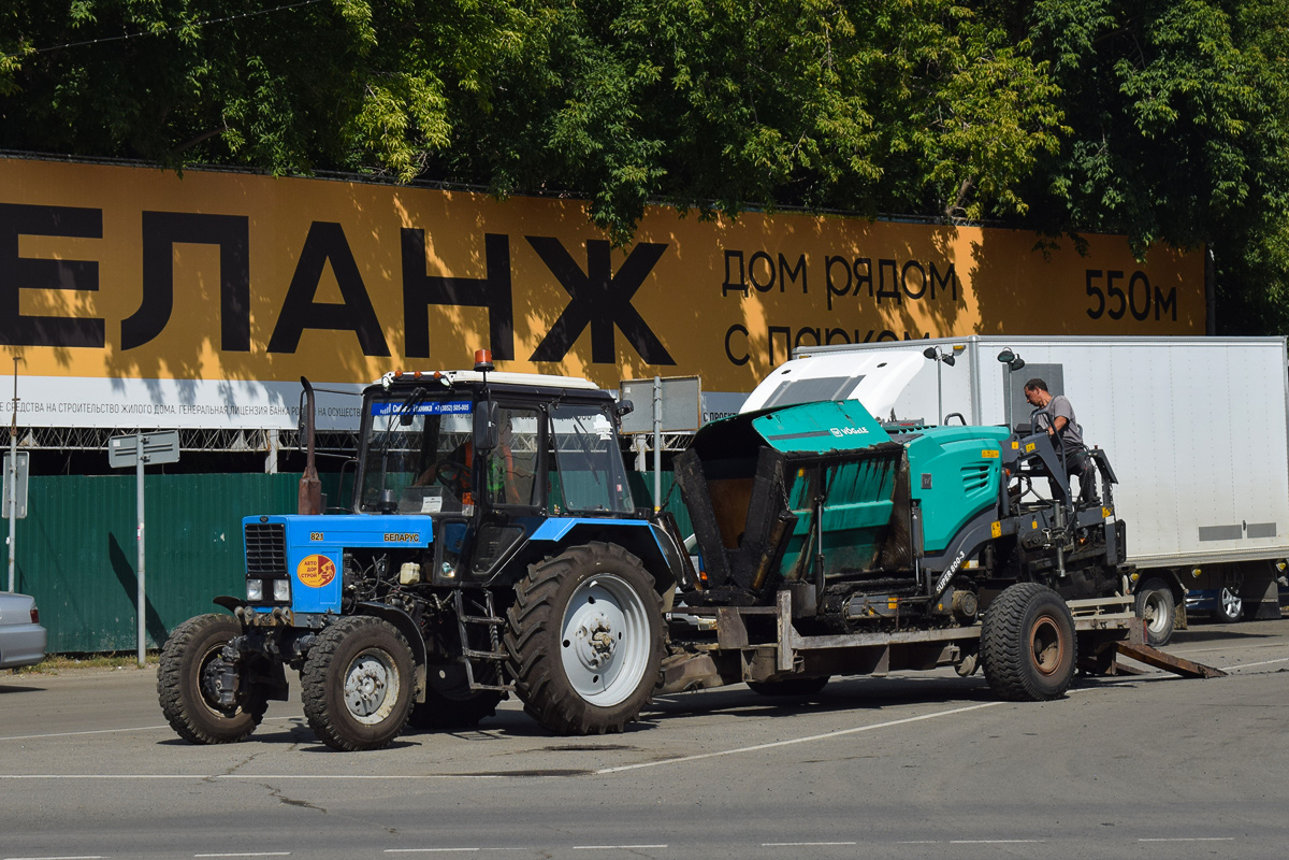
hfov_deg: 24.6
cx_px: 644
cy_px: 430
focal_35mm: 82
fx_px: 2954
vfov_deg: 16.6
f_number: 7.1
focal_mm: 55
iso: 200
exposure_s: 1/1250
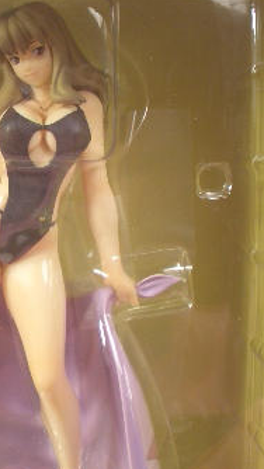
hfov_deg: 16.4
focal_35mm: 73
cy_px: 264
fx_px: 908
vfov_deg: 28.9
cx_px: 42
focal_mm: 5.8
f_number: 2.6
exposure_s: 1/125
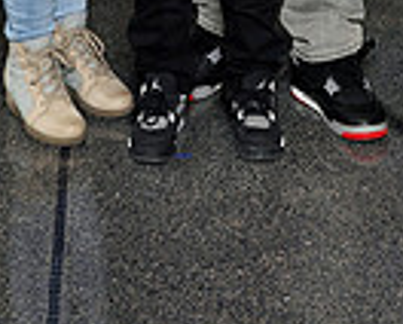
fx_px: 1720
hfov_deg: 13.4
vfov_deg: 9.9
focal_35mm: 144
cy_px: -345
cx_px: 186
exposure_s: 1/125
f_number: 8
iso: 640
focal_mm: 45
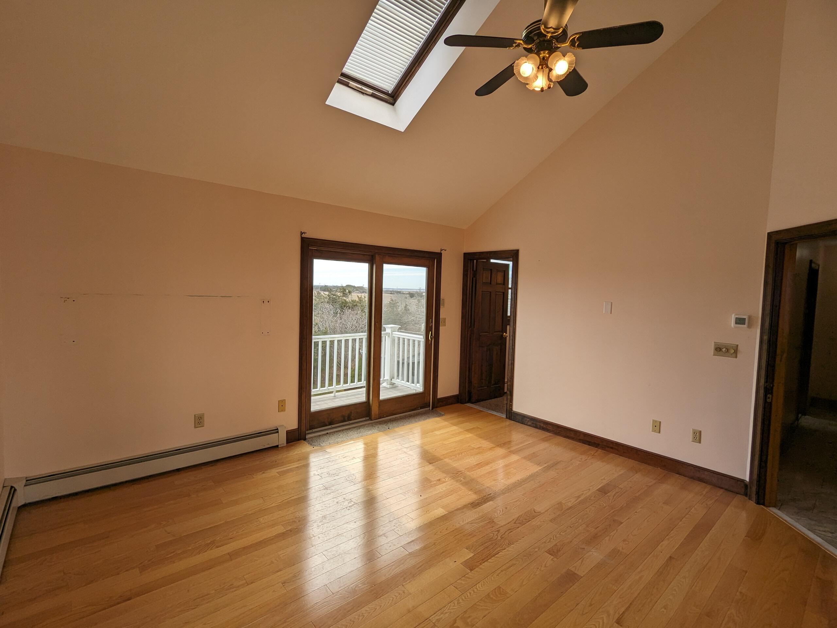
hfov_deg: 94.5
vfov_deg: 78.1
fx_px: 387
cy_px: 314
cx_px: 418
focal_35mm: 16
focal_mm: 2.35
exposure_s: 1/633
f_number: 2.2
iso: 48
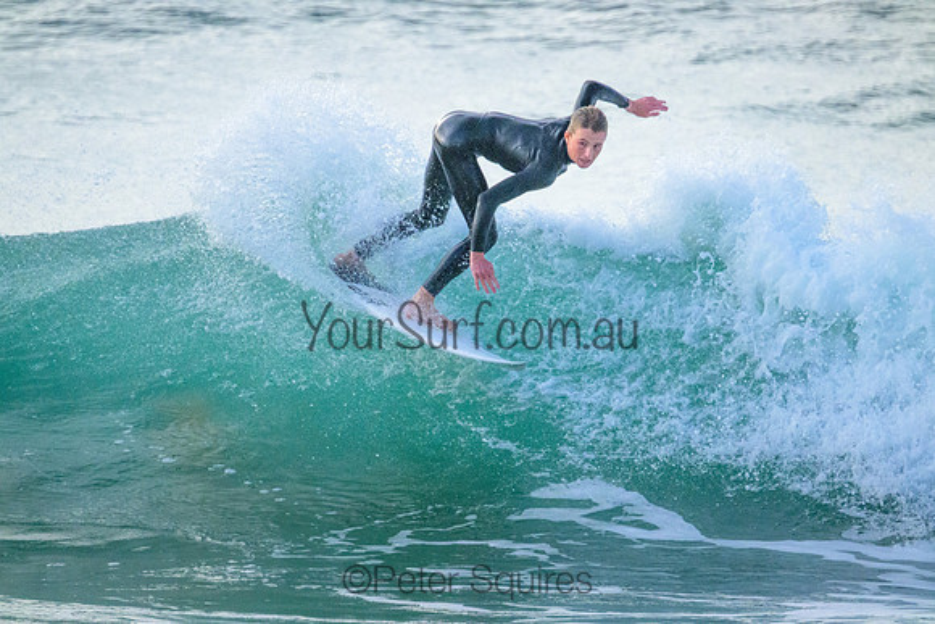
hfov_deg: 2.7
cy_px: 312
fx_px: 19743
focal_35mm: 760
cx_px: 468
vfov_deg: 1.8
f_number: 11
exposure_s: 1/1000
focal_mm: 760
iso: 10000
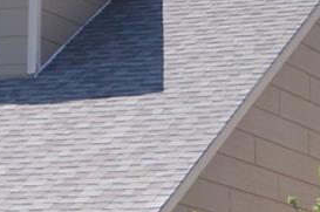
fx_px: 2343
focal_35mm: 264
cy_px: 189
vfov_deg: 5.2
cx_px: -308
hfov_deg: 7.5
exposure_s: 1/250
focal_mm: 30
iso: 100
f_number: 9
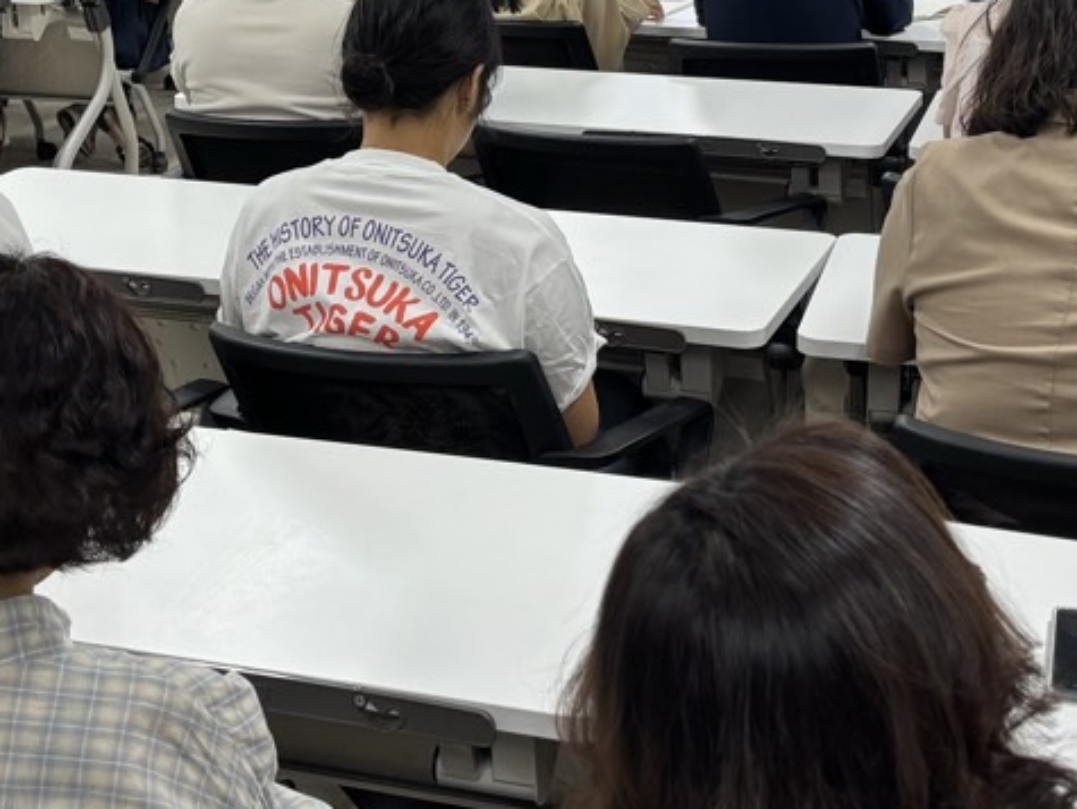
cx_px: 453
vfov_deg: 20.6
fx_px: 2180
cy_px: 77
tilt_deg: -10.5
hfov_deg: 27.7
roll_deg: -0.5
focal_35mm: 70
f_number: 1.6
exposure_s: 1/120
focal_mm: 5.96
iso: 80
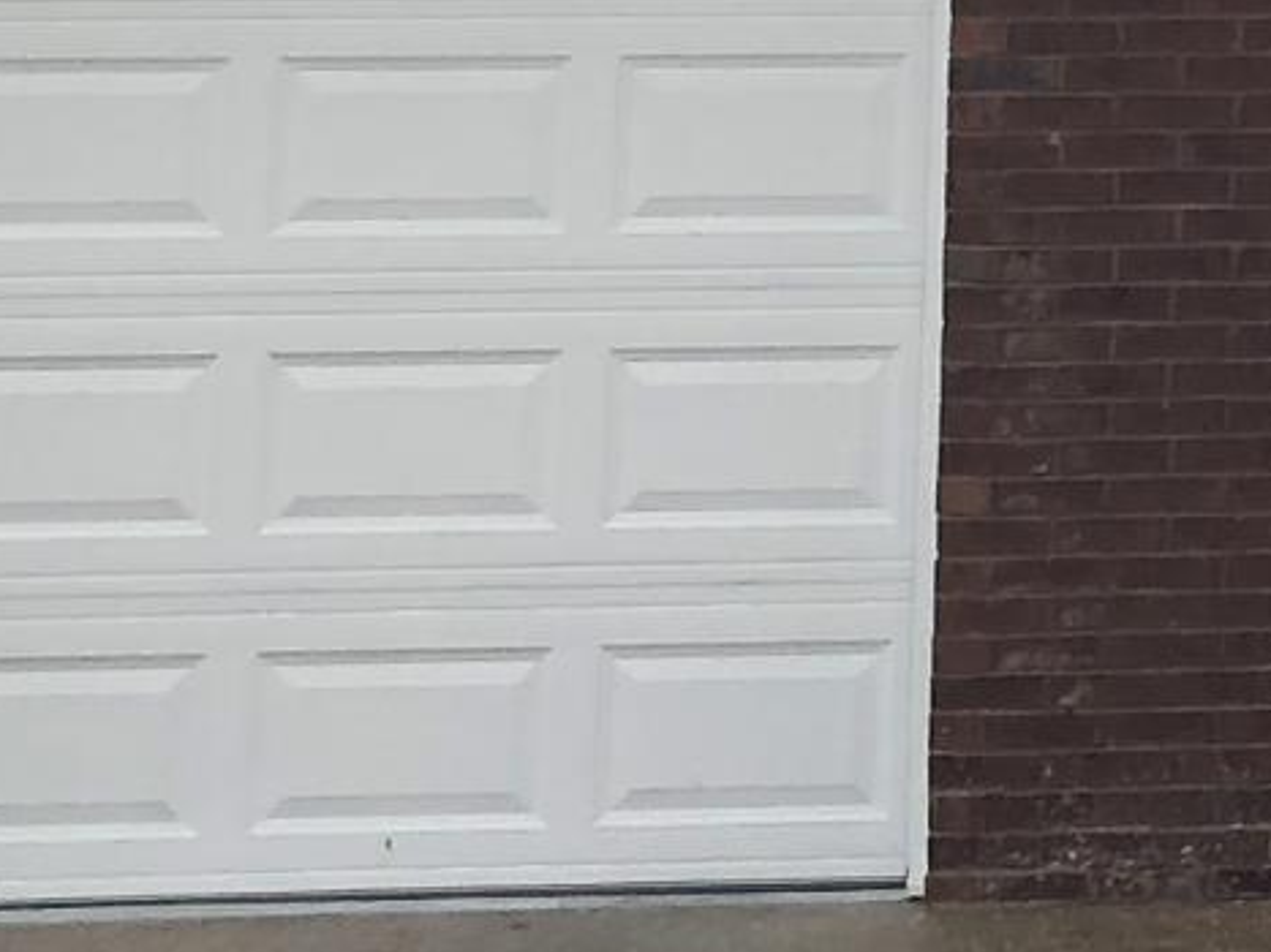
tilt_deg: +4.2
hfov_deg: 9.5
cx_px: 3239
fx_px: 6607
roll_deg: +1.0
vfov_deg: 8.1
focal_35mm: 180
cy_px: -405
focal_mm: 3.99
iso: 20
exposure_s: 1/1621
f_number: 1.8
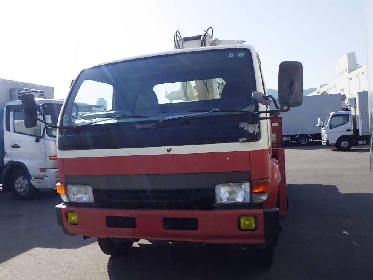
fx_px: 313
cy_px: 142
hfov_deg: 61.7
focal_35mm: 29
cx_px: 186
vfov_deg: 48.2
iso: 250
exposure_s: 1/1250
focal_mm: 5
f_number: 4.2
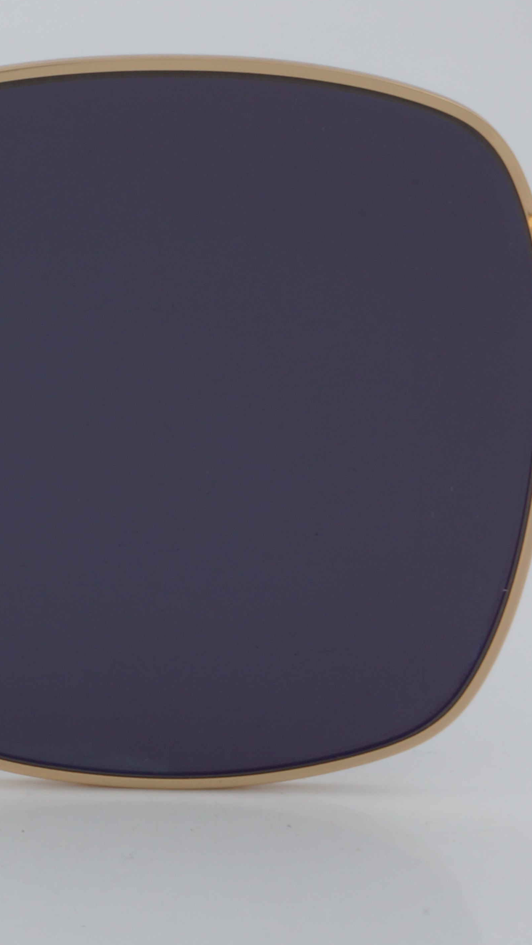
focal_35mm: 166
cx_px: -377
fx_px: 4164
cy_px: 406
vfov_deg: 13.0
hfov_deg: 7.1
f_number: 32
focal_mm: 50
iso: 100
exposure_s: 1/3
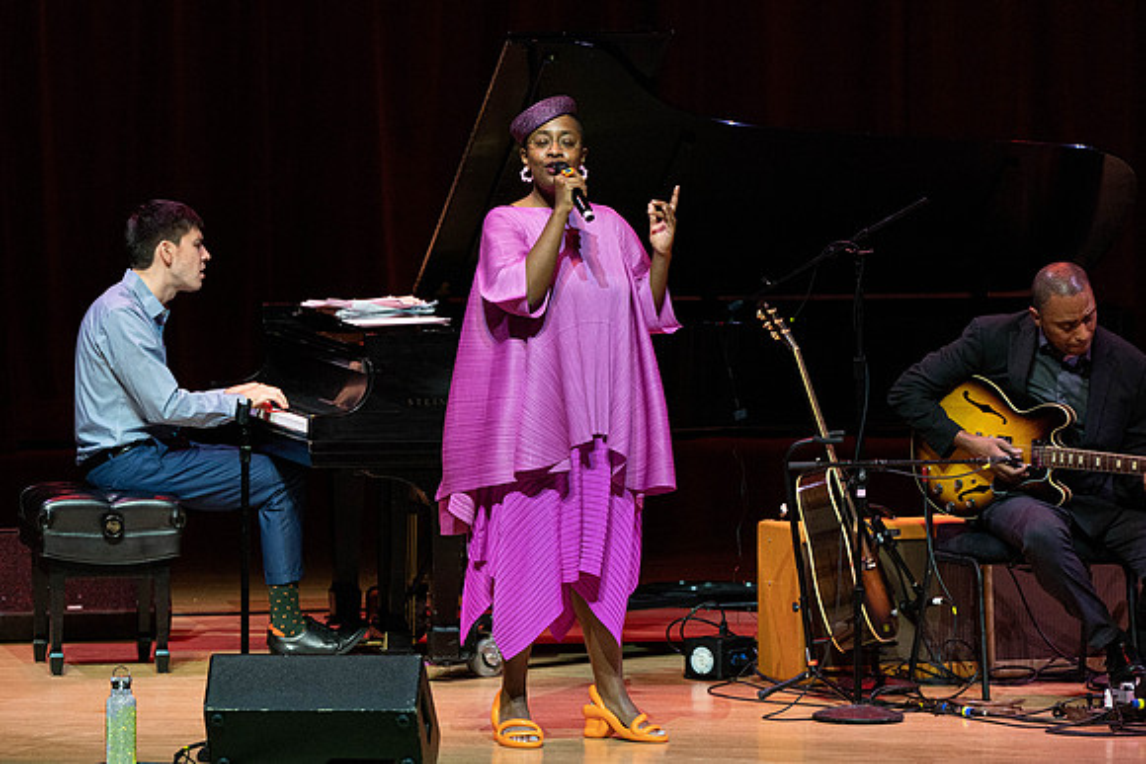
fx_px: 11185
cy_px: 365
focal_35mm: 351
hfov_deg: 5.9
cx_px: 513
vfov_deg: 3.9
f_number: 9
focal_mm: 318
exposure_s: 1/400
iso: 3200
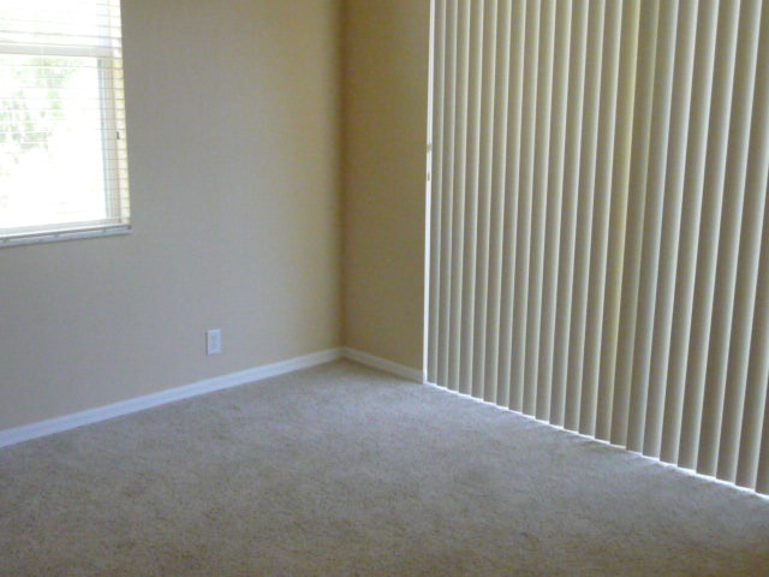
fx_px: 822
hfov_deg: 50.1
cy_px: 288
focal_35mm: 37
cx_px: 384
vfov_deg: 38.7
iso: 800
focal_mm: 4.7
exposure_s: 1/50
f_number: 3.3
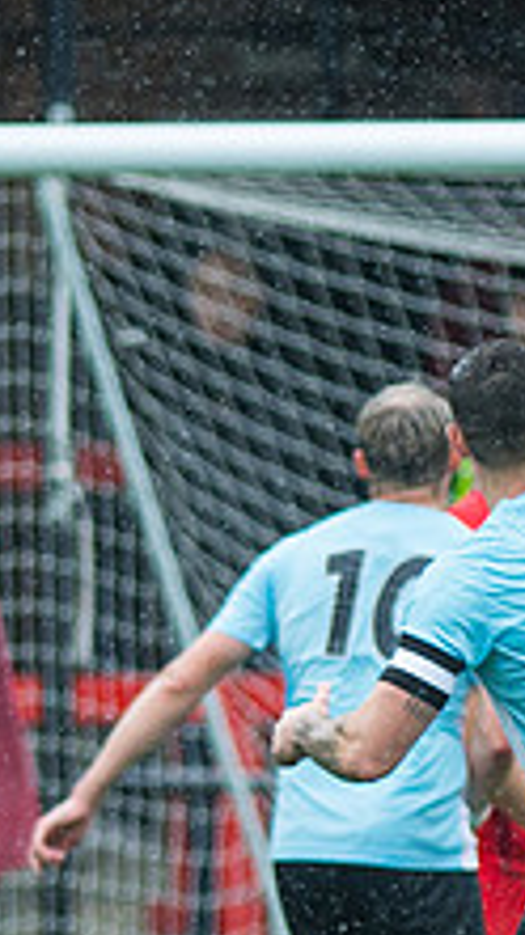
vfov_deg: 1.4
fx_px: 38830
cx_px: 853
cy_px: 783
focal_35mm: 1566
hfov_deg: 0.8
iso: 400
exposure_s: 1/1600
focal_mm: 300
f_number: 2.8
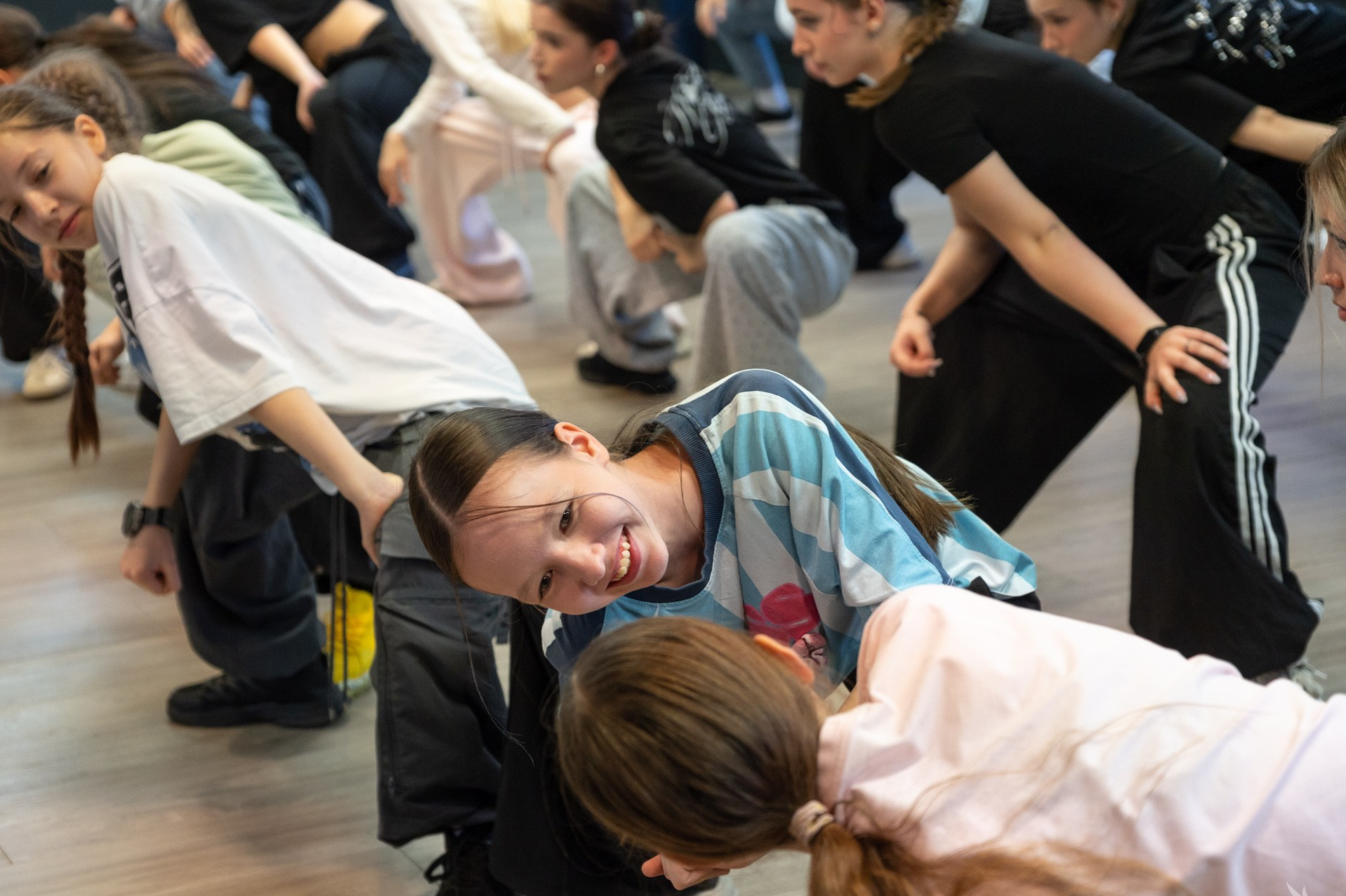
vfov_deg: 20.3
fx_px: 2504
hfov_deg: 30.1
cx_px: 660
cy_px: 463
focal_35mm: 67
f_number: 2.8
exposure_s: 1/160
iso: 1600
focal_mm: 41.1
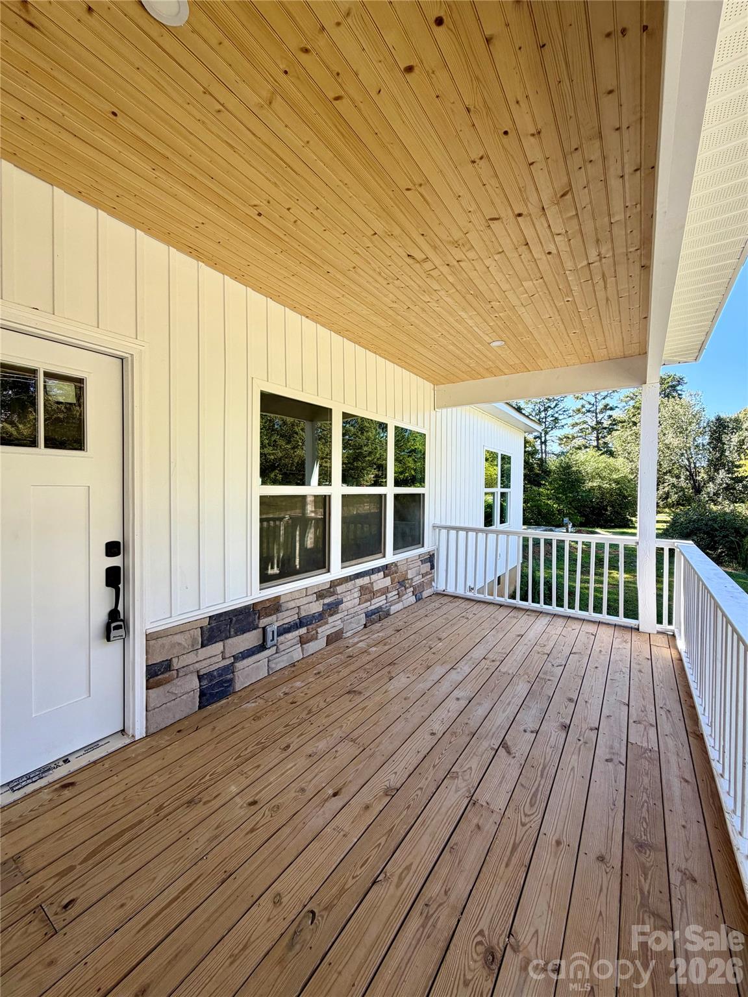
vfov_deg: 102.1
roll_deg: +0.1
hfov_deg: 85.7
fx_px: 403
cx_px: 374
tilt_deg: -1.0
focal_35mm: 14
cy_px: 498
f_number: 2.2
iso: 40
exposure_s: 1/220
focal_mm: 2.22
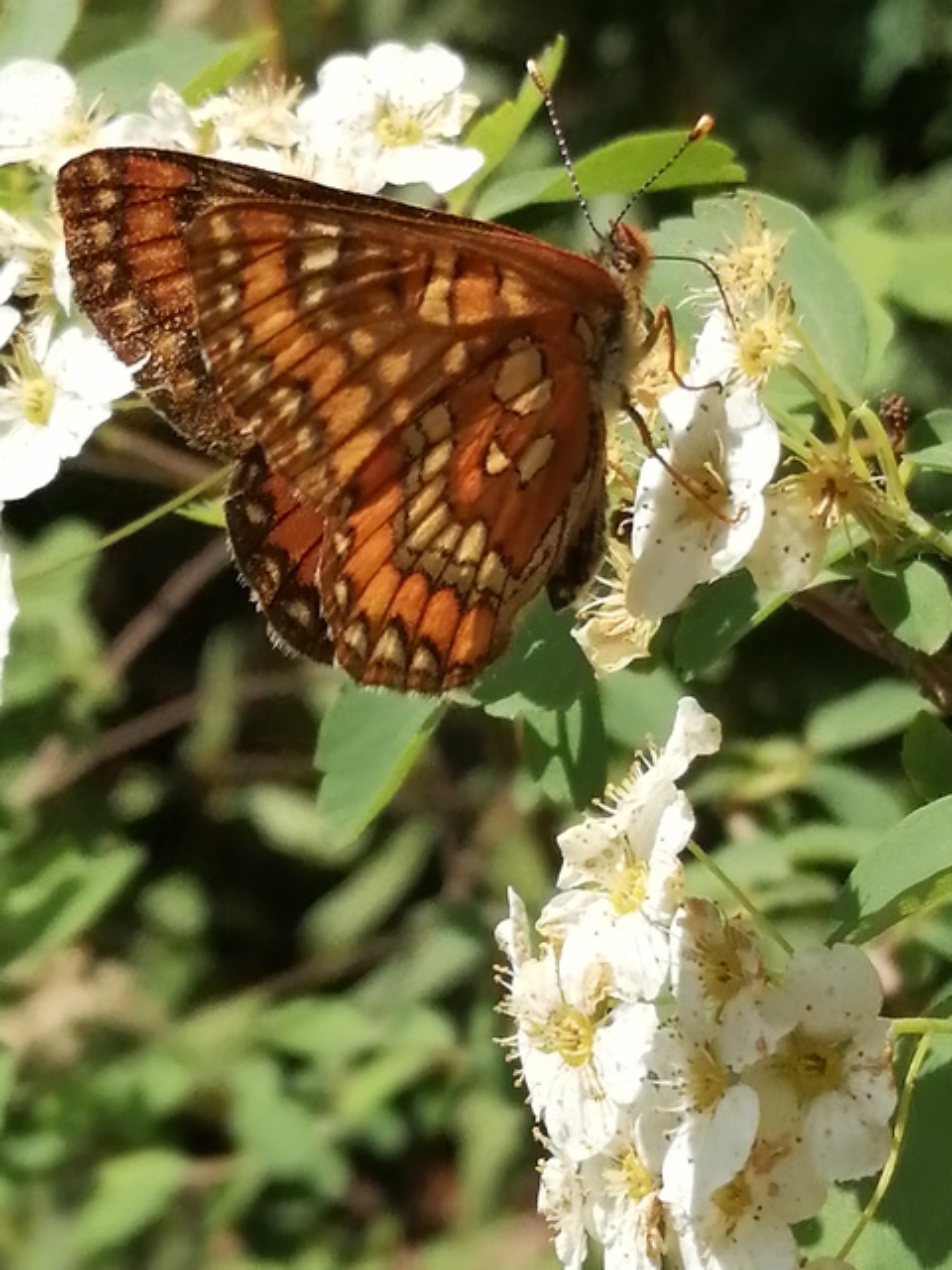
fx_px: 3814
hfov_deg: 14.2
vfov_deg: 18.9
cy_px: 635
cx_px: 476
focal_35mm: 104
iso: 50
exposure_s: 1/1342
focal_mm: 3.46
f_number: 1.8
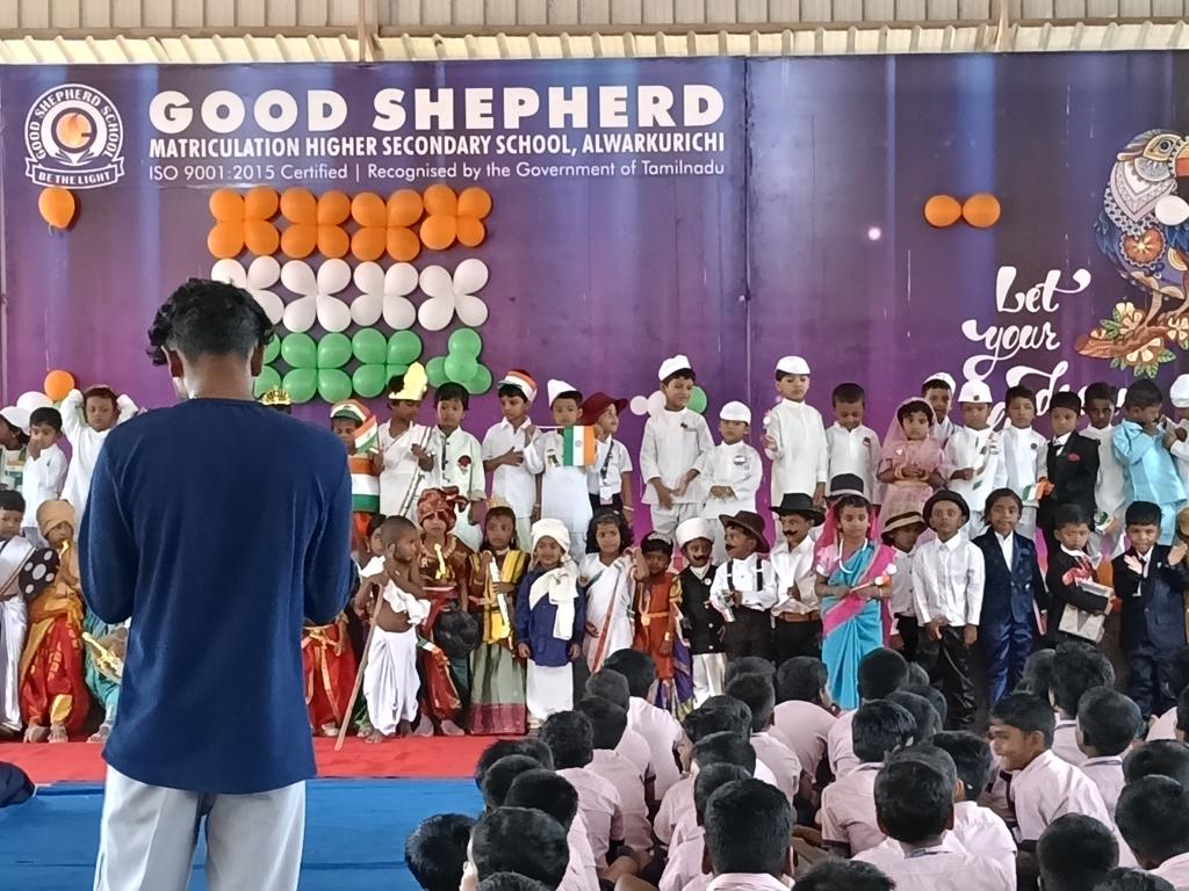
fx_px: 2954
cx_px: 594
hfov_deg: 22.8
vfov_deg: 17.2
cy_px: 446
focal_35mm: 86
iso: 400
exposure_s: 1/50
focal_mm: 3.98
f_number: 1.8
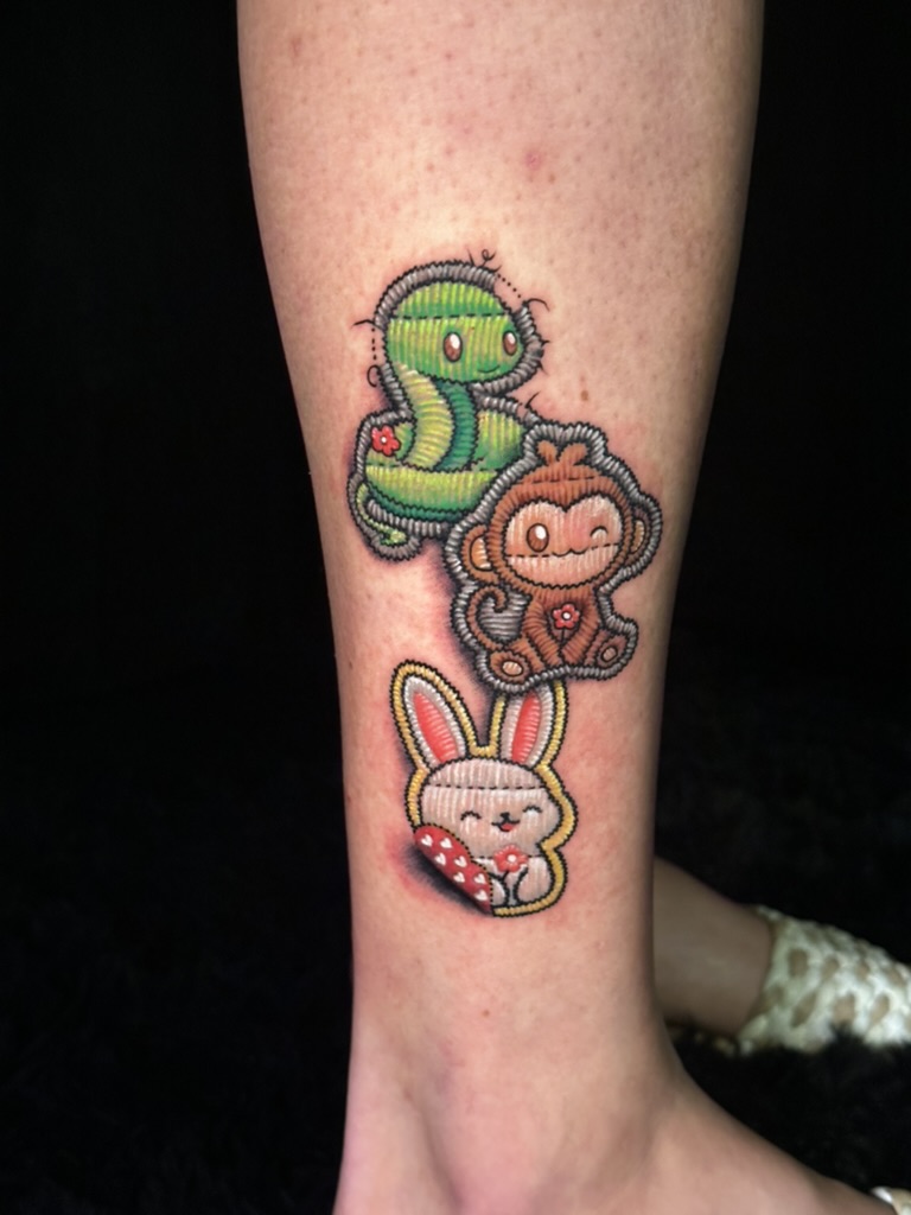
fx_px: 1684
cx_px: 456
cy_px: 608
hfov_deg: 30.3
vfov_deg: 39.7
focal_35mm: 48
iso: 640
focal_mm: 6.86
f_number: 1.78
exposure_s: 1/30
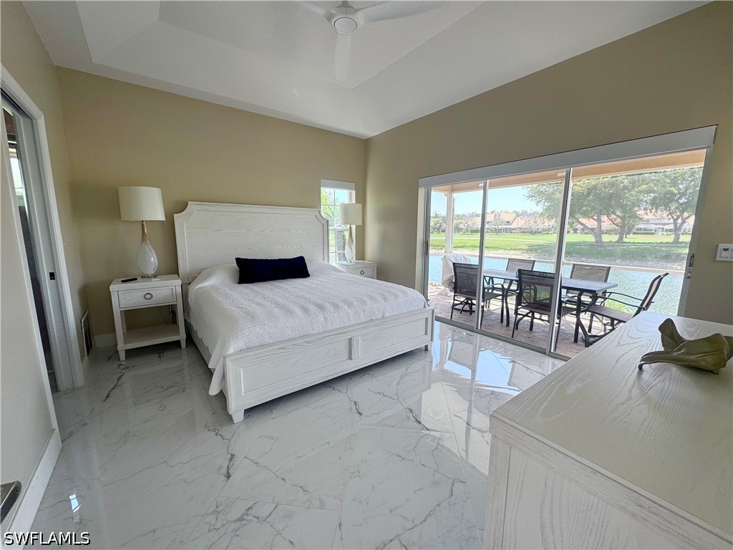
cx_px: 366
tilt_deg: -9.8
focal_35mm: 14
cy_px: 275
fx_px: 296
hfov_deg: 102.1
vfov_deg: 85.7
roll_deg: -0.1
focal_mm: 2.22
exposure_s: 1/113
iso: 40
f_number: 2.2
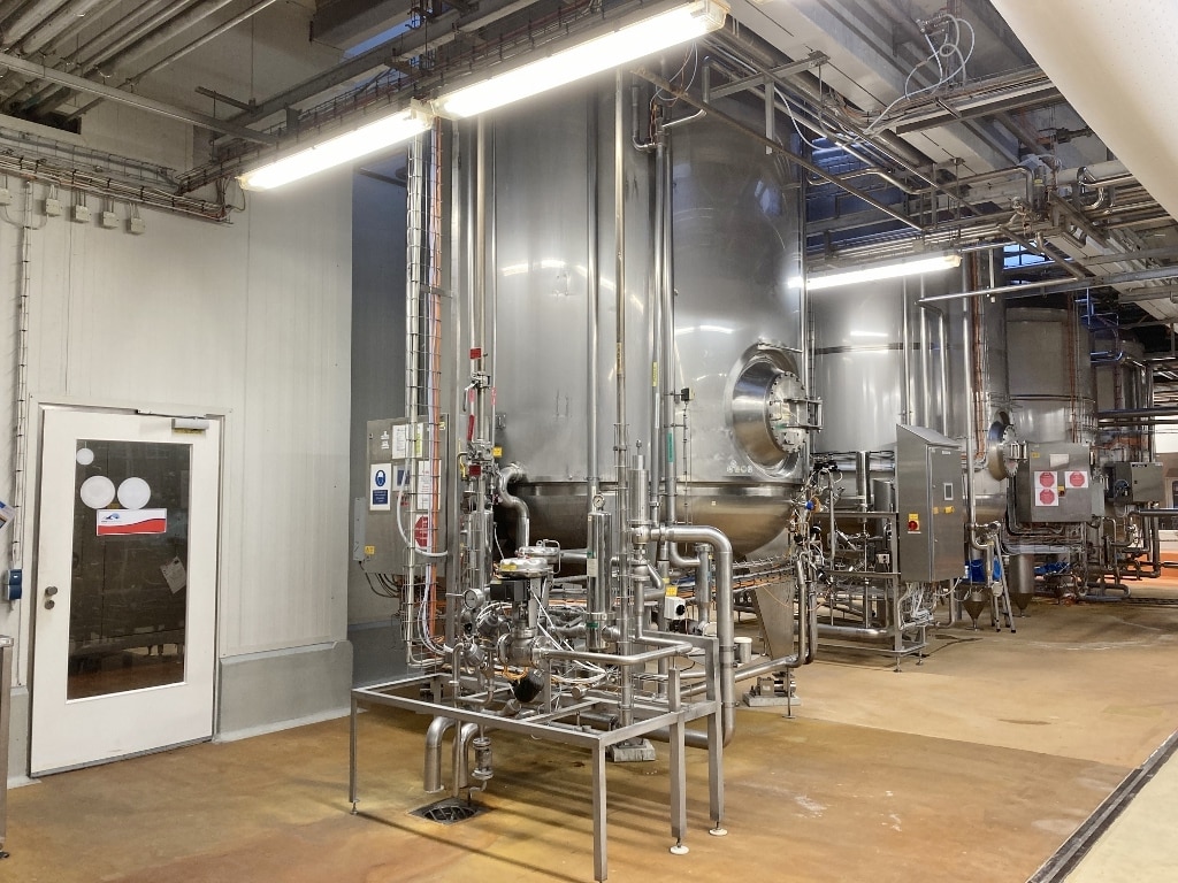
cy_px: 442
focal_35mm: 28
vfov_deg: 49.7
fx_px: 953
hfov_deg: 63.4
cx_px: 589
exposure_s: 1/50
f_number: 1.8
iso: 80
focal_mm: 3.99
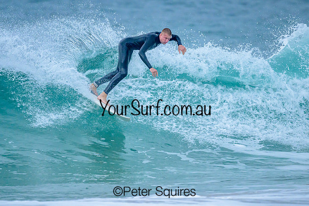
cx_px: 134
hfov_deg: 1.9
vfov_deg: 1.3
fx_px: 9395
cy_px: 111
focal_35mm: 1094
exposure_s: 1/3200
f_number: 6.3
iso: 1600
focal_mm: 800
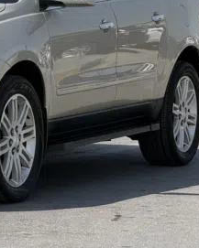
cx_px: -54
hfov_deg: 5.6
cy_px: 36
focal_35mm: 277
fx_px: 2038
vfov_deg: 7.0
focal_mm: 15.66
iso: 64
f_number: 2.8
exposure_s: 1/1730
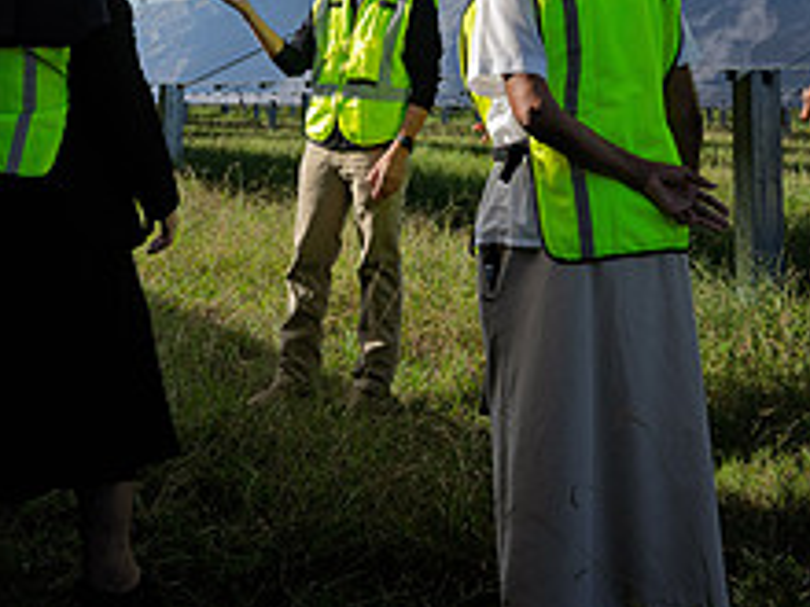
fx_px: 1287
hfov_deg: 34.9
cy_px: -11
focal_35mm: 55
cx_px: 361
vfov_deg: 25.2
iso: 200
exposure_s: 1/320
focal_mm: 28
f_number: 16
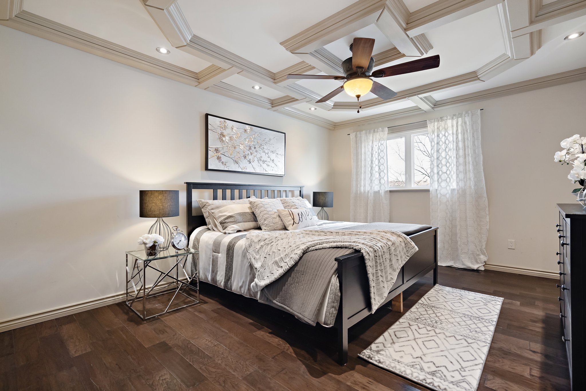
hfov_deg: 96.7
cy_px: 196
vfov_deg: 73.7
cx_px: 293
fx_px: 260
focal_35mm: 16
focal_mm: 16
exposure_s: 1/6
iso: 1600
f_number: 8
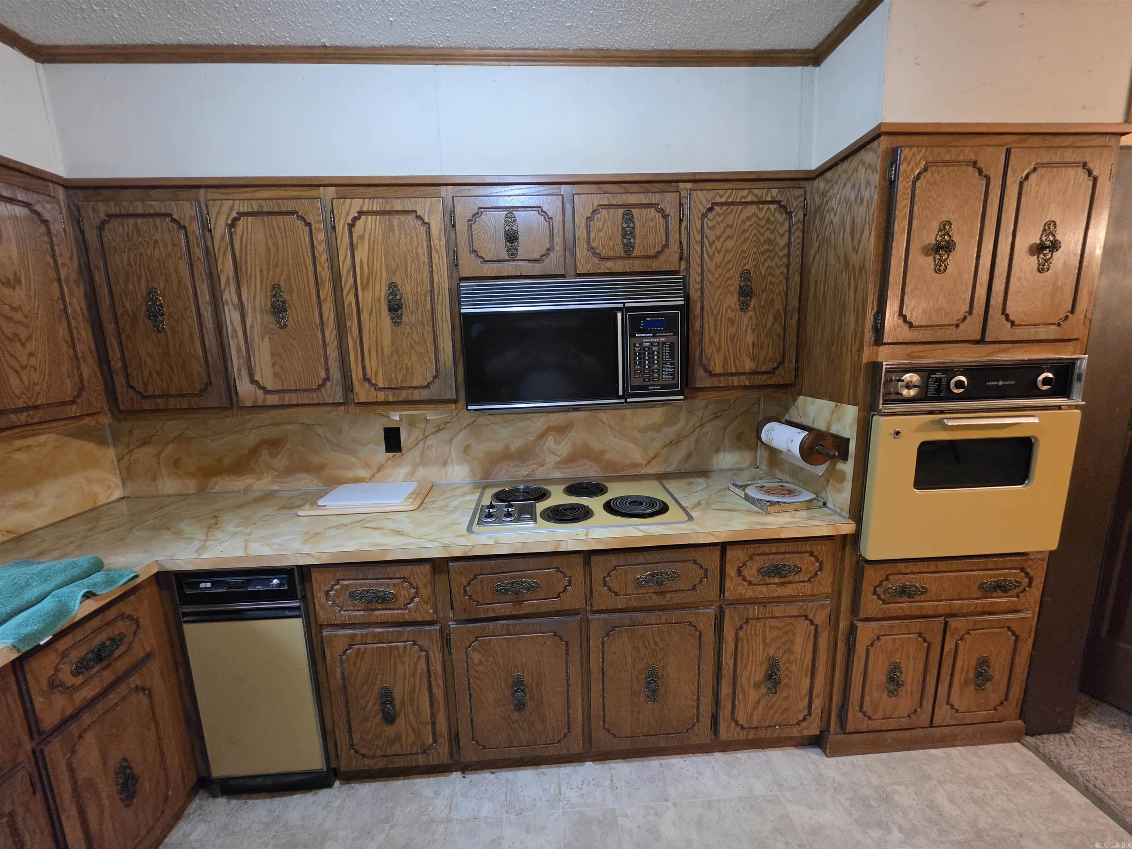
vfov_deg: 89.9
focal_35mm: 13
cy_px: 424
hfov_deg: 106.2
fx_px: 425
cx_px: 566
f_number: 1.9
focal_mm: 2.2
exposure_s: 1/60
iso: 1250
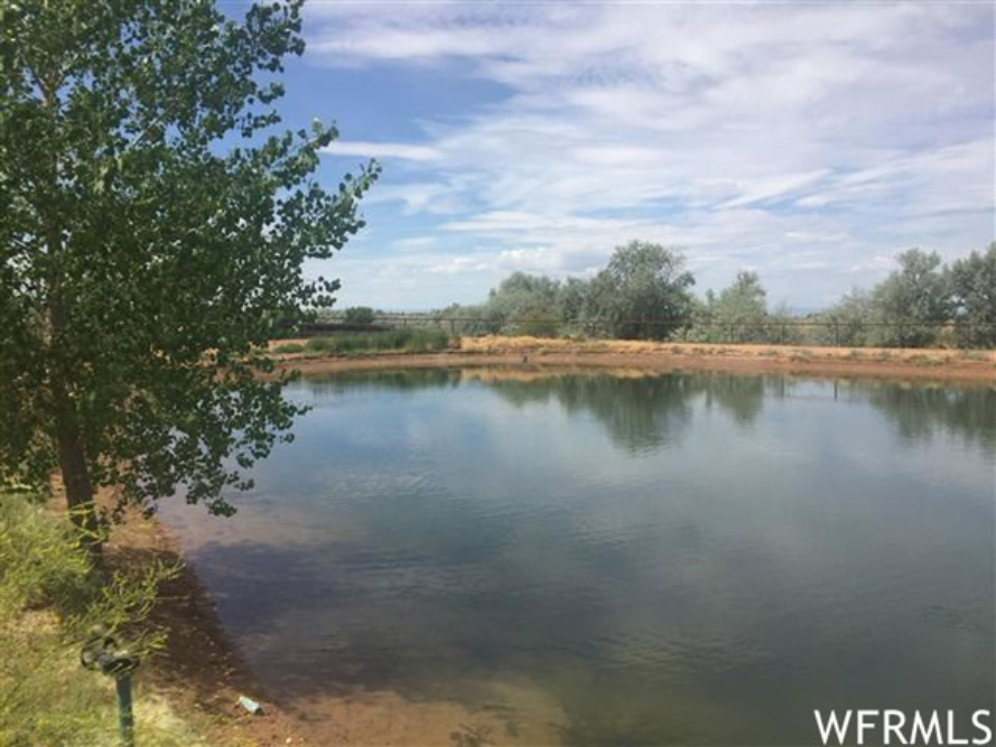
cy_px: 374
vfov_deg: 48.2
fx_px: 834
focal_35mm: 29
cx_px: 498
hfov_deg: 61.7
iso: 32
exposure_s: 1/3049
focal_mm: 4.15
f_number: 2.2
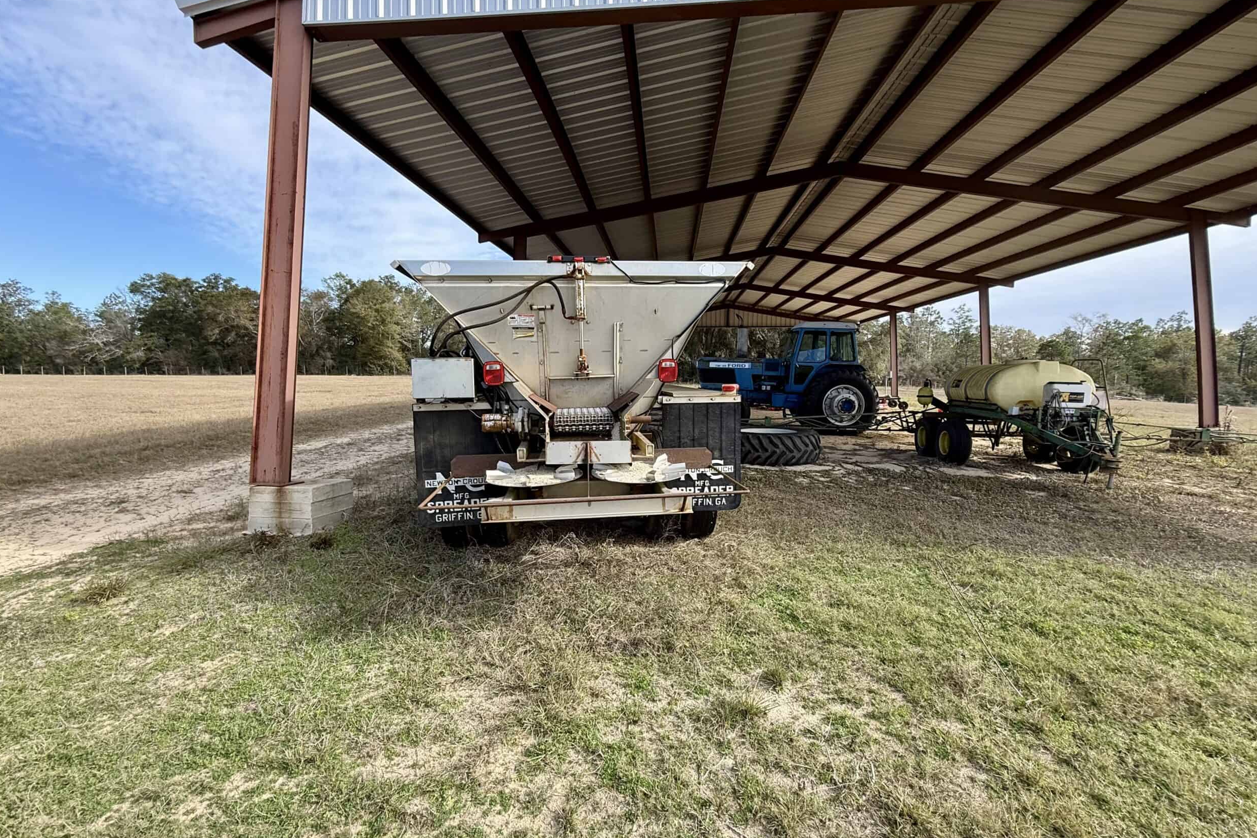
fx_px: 524
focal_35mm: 15
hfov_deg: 100.4
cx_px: 620
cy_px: 414
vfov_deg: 77.3
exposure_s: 1/701
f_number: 2.2
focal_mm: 2.22
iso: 64
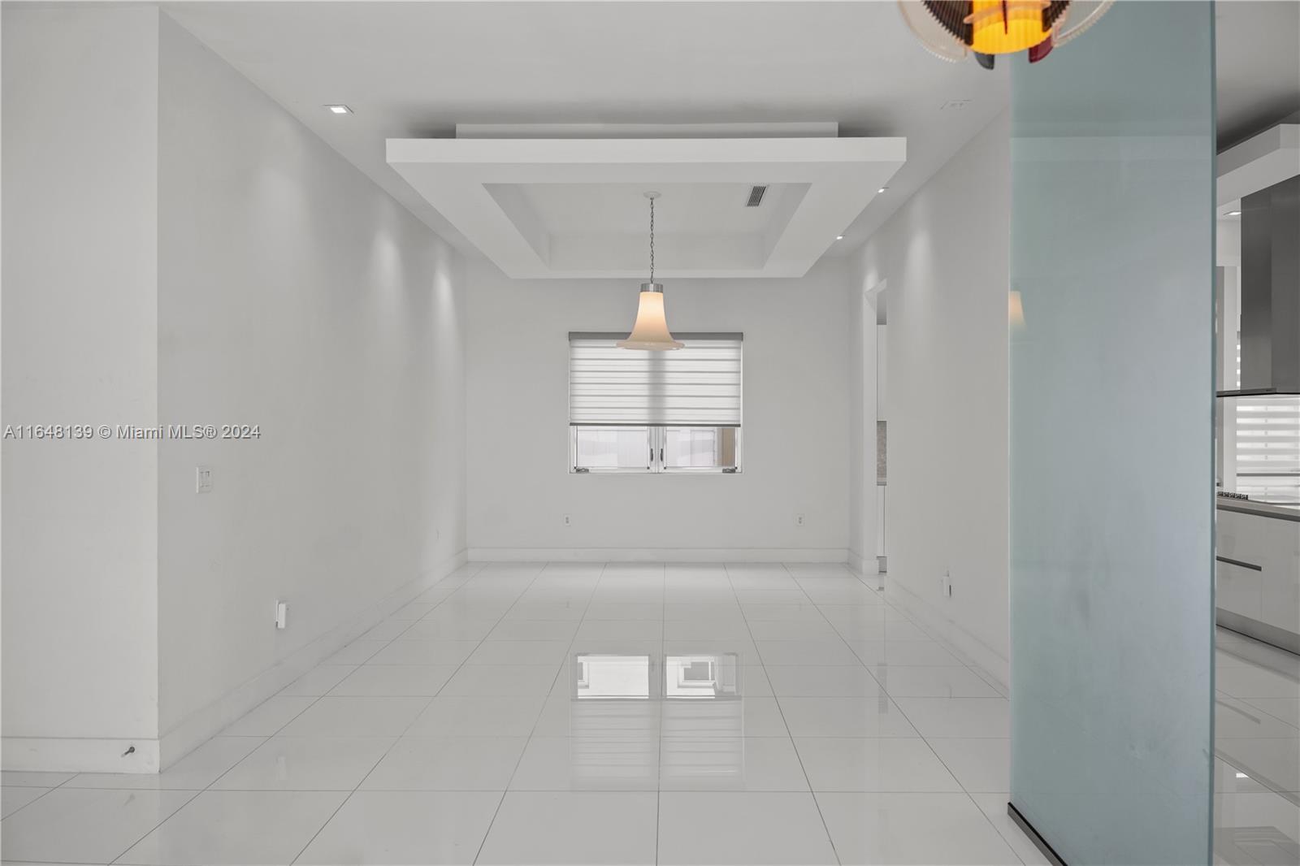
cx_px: 650
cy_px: 433
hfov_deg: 73.8
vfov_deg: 53.1
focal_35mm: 24
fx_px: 866
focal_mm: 24
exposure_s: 1/60
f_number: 4.5
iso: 250
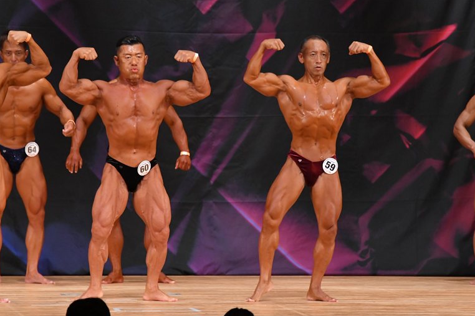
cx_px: 237
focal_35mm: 290
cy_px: 160
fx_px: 3824
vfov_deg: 4.7
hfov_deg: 7.1
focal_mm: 190
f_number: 5.6
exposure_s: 1/400
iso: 5000
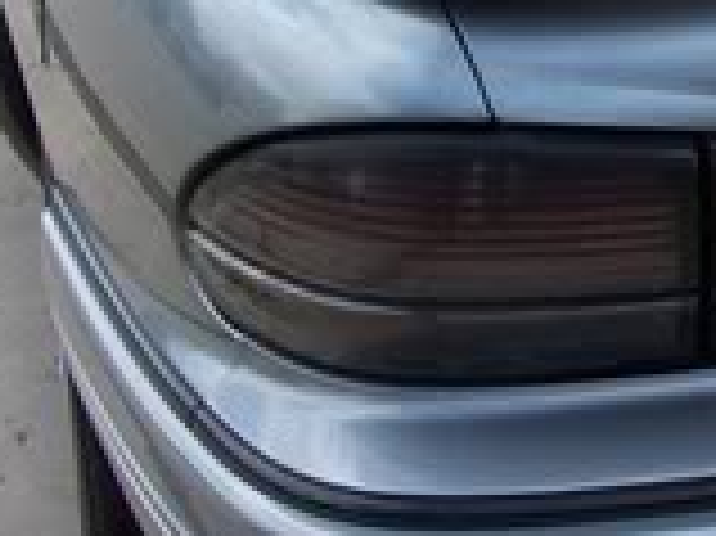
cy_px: 63
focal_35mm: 141
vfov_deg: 10.5
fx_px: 2914
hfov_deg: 13.1
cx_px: 1121
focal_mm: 6
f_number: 4
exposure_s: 1/350
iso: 80
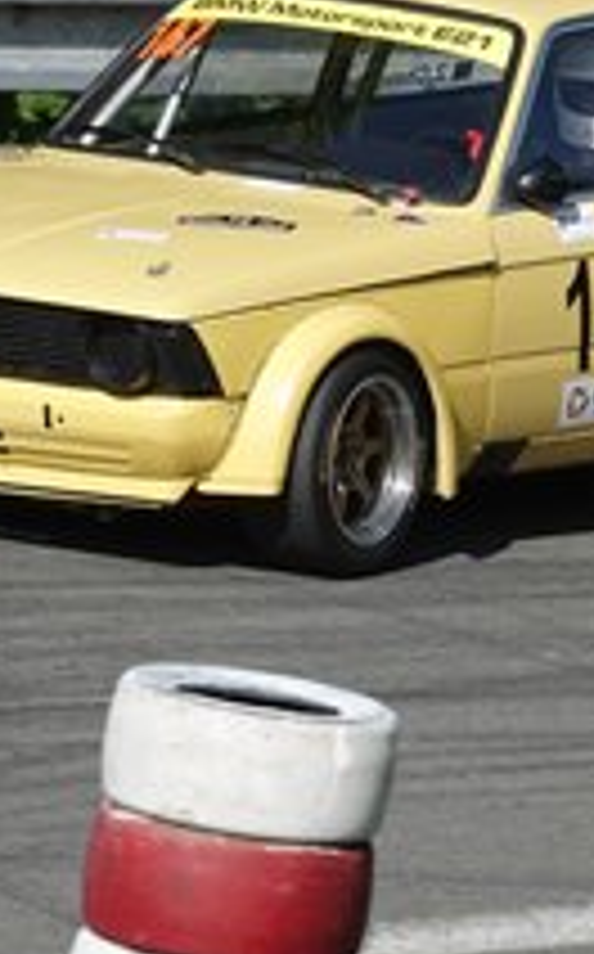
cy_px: 302
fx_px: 17427
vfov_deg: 3.1
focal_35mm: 671
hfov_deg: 2.0
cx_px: 342
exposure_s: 1/800
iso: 100
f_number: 4.5
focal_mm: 113.69
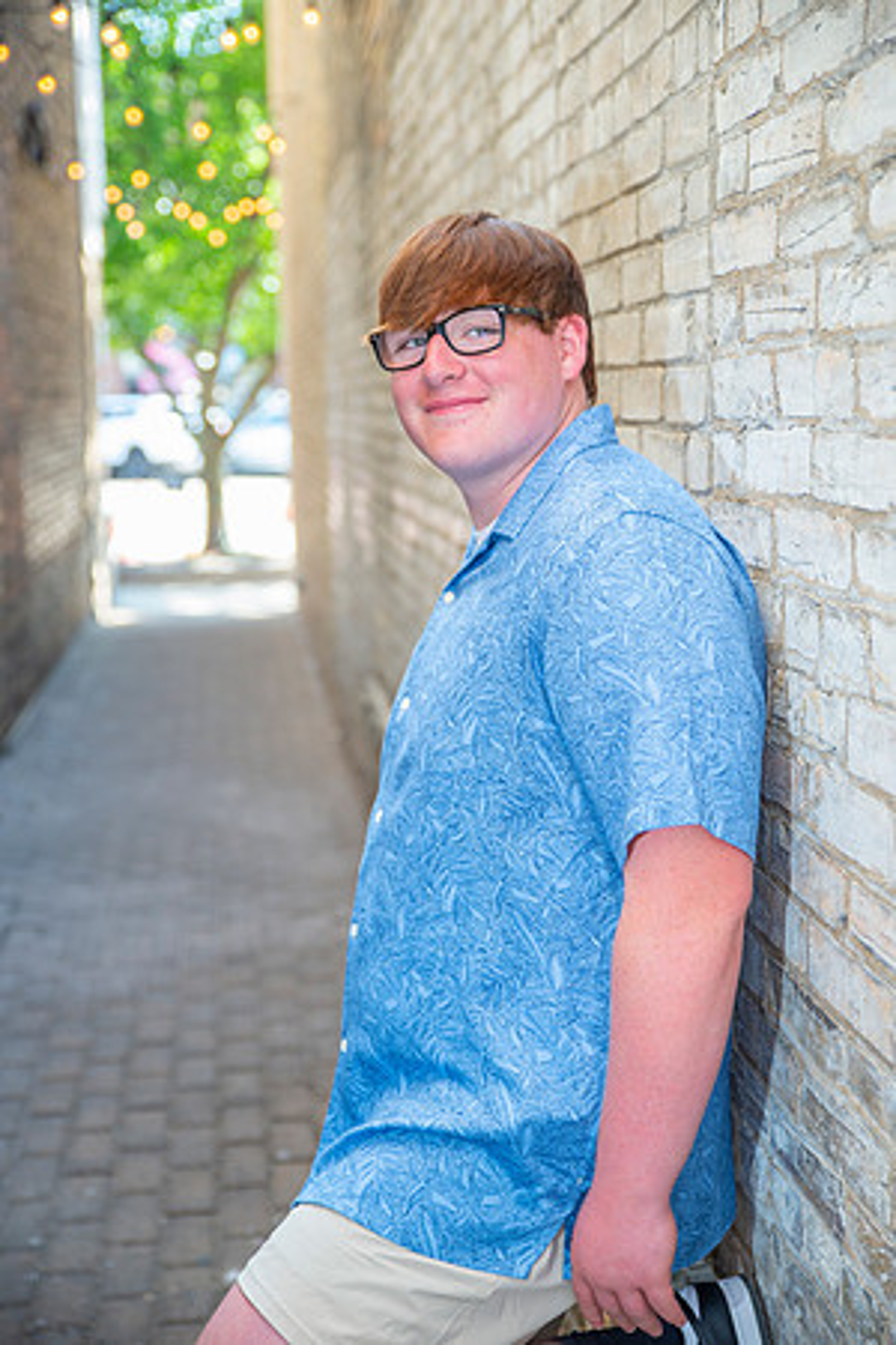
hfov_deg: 27.0
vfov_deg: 39.6
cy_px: 672
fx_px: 1867
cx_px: 448
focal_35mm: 50
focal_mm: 50
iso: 160
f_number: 2.8
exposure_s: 1/100
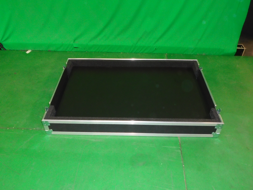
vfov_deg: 45.4
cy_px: 95
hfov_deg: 58.4
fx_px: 227
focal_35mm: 31
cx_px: 126
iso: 400
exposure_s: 1/40
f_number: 3.5
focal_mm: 5.5
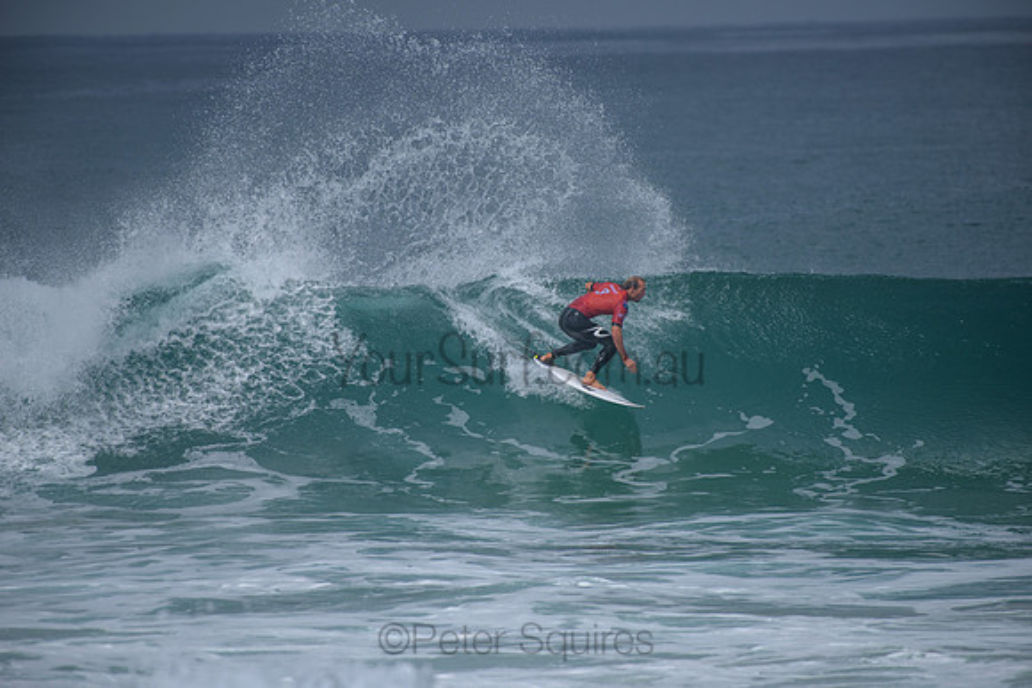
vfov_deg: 2.8
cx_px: 516
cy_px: 344
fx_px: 14336
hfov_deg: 4.1
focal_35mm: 500
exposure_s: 1/2000
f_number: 5.6
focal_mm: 500
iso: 160
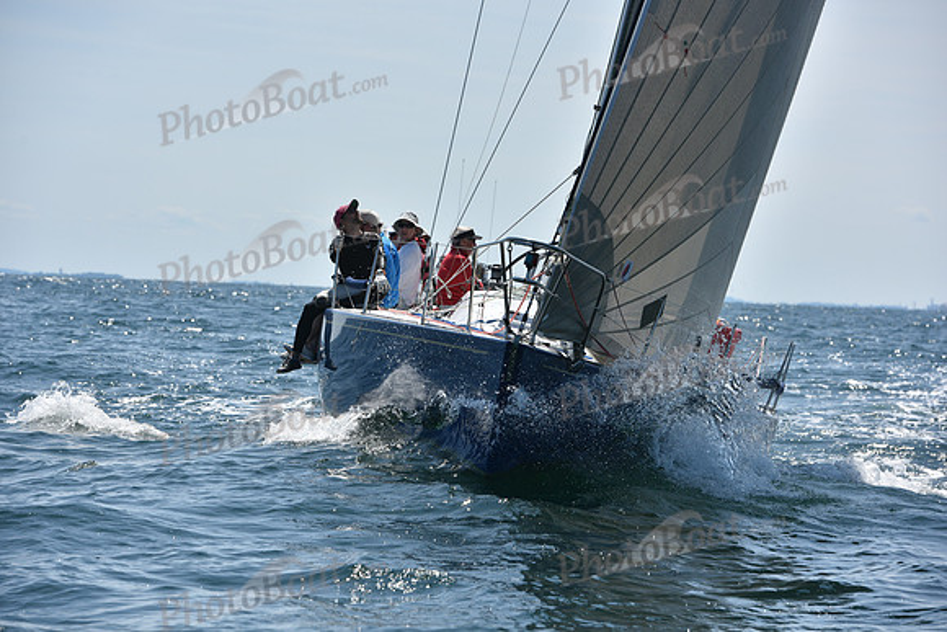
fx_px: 4078
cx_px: 474
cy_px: 316
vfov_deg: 8.9
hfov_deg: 13.2
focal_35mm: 155
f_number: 7.1
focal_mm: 155
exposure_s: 1/1600
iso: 250
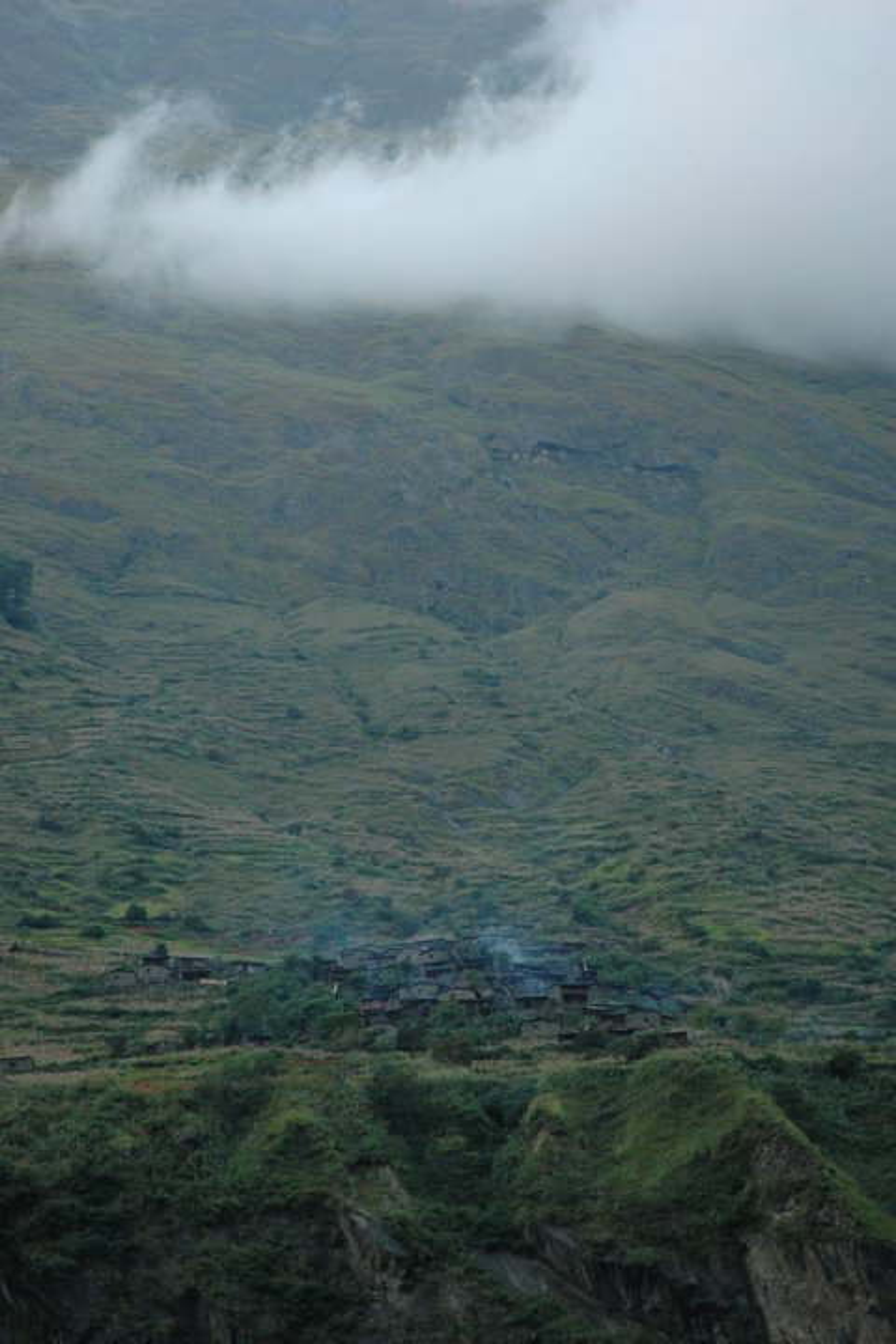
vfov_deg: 24.6
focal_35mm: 82
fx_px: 3080
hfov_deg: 16.6
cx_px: 448
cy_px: 672
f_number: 4.5
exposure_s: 1/80
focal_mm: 55
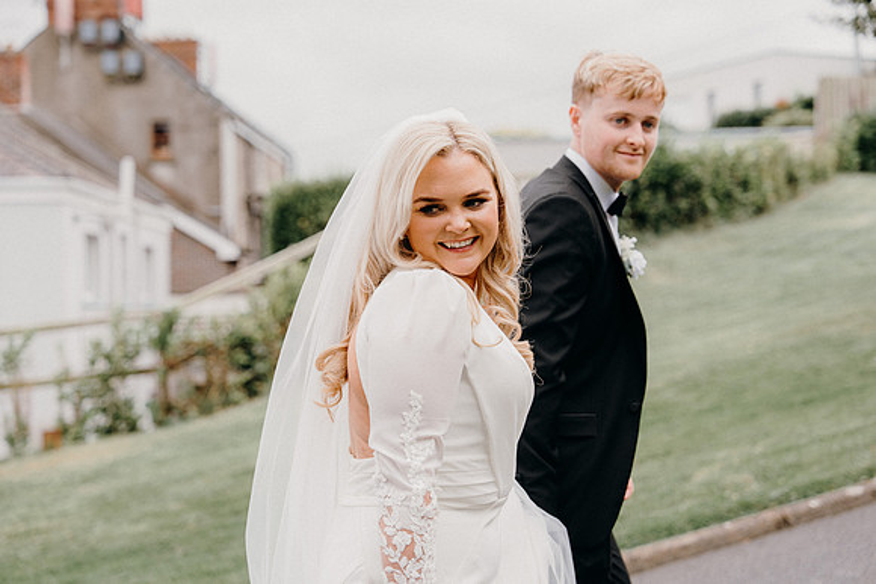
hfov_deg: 28.8
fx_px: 1704
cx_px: 438
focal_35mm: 70
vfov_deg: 19.5
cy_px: 292
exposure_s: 1/250
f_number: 3.5
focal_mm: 70
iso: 125
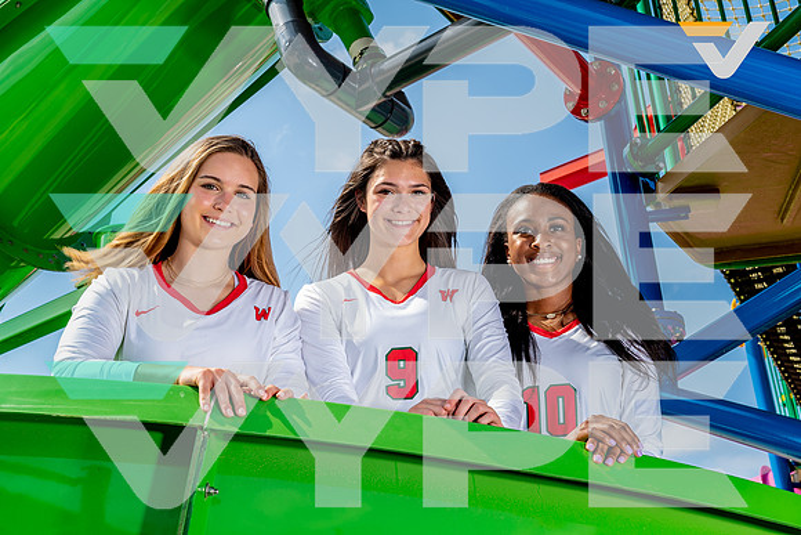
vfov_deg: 28.7
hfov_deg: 41.9
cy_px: 268
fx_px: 1046
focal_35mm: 47
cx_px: 400
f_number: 8
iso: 100
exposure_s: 1/125
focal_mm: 47
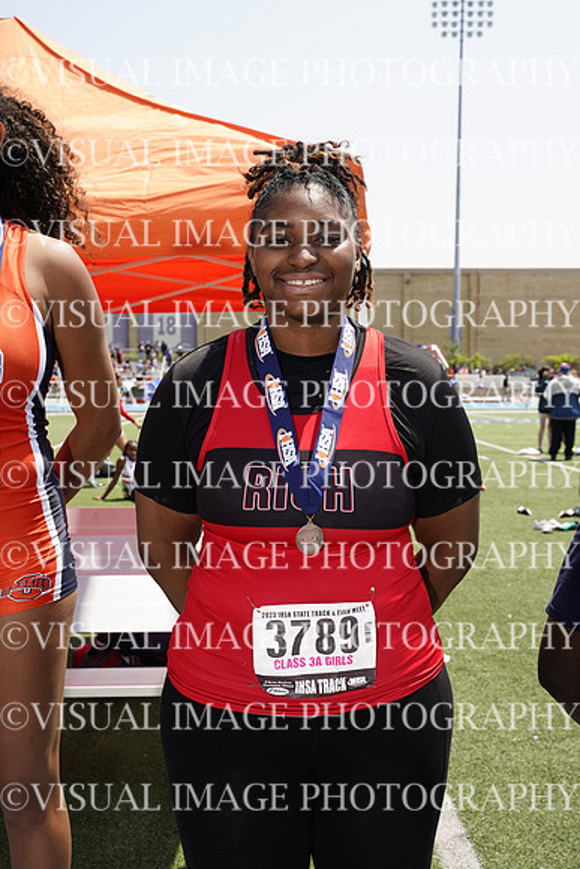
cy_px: 434
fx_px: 1063
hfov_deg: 30.5
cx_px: 290
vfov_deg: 44.5
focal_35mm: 44
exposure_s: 1/160
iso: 100
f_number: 8
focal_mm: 44
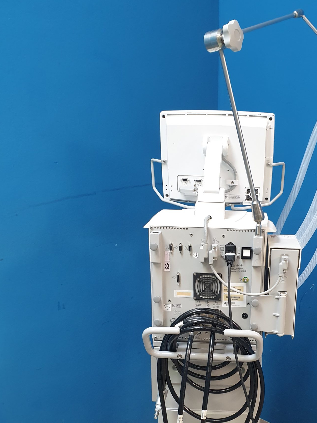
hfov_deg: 36.1
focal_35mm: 39
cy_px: 292
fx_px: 476
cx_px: 232
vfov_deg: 46.9
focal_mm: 4.3
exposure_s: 1/50
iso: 320
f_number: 2.4
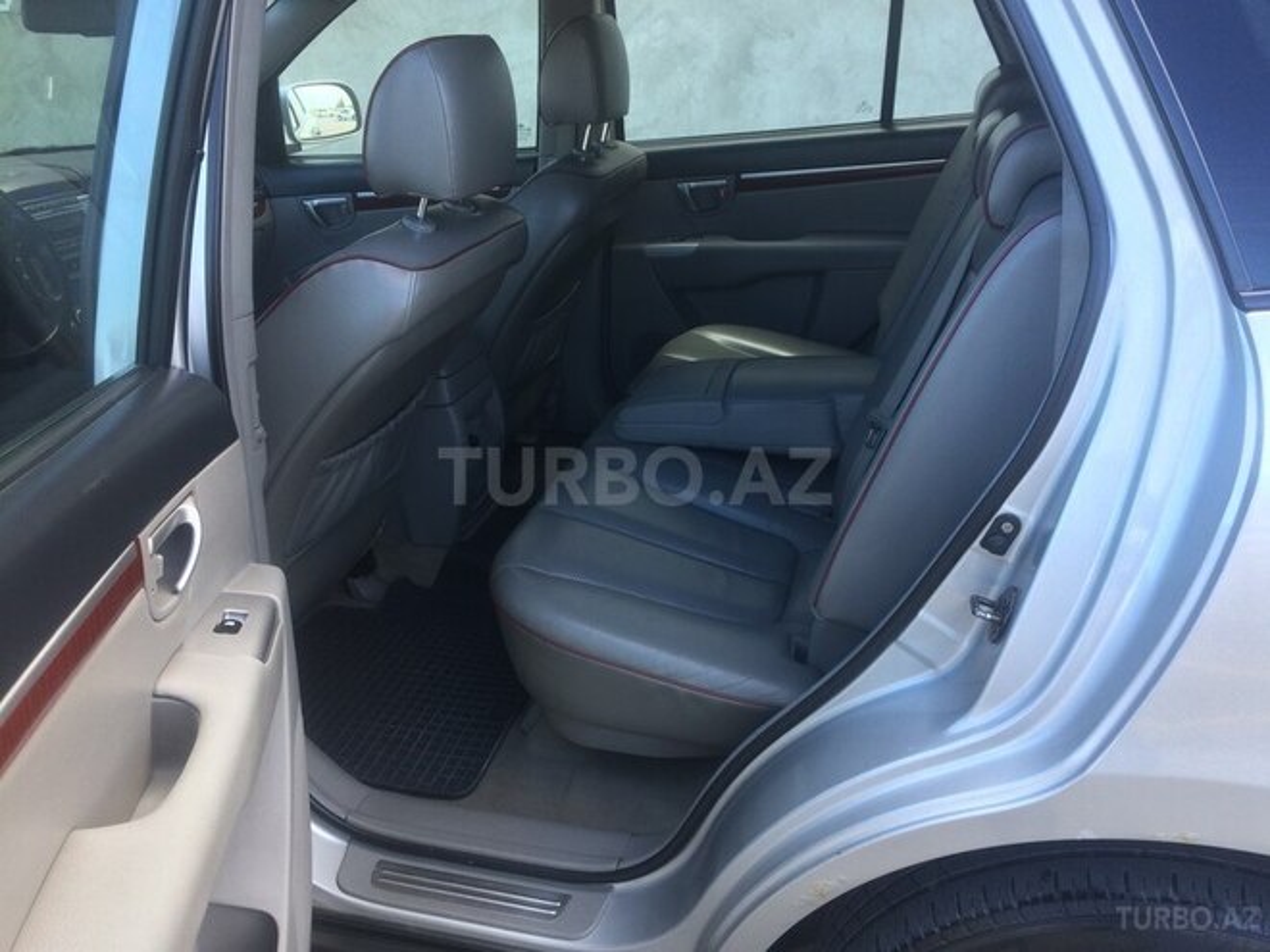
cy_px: 476
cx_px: 635
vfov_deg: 48.2
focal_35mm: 29
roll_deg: +1.3
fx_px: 1064
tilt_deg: -24.4
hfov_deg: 61.7
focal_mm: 4.15
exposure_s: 1/105
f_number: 2.2
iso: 32
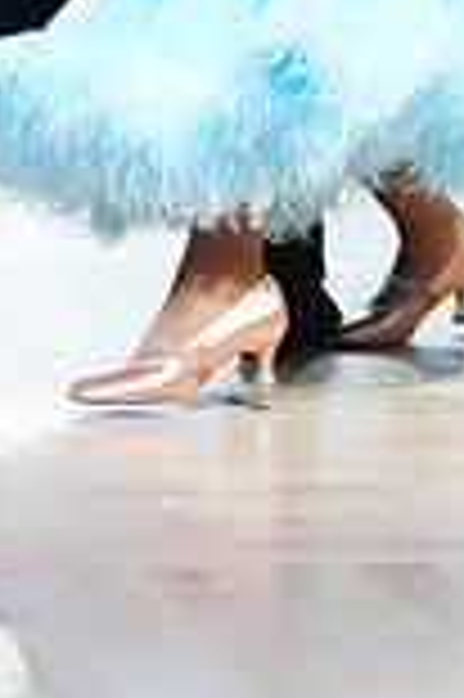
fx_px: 6026
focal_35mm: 311
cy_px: -401
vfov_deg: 6.5
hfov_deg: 4.4
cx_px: 349
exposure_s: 1/320
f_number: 4
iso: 2500
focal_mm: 83
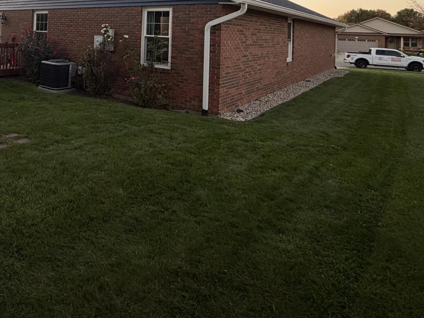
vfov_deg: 45.7
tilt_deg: +1.3
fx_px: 331
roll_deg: -1.4
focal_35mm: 27
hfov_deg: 62.2
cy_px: 23
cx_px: 114
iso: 125
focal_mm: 2.22
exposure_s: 1/121
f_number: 2.2
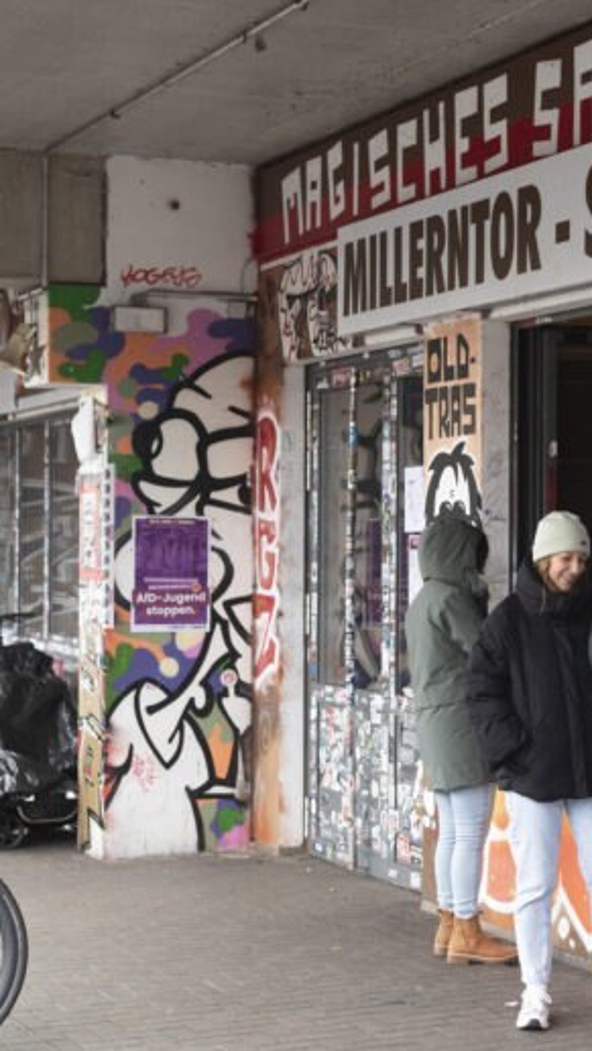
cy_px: 527
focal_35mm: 79
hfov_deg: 15.2
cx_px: 517
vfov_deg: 26.8
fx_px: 2204
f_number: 3.5
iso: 800
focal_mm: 50
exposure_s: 1/160
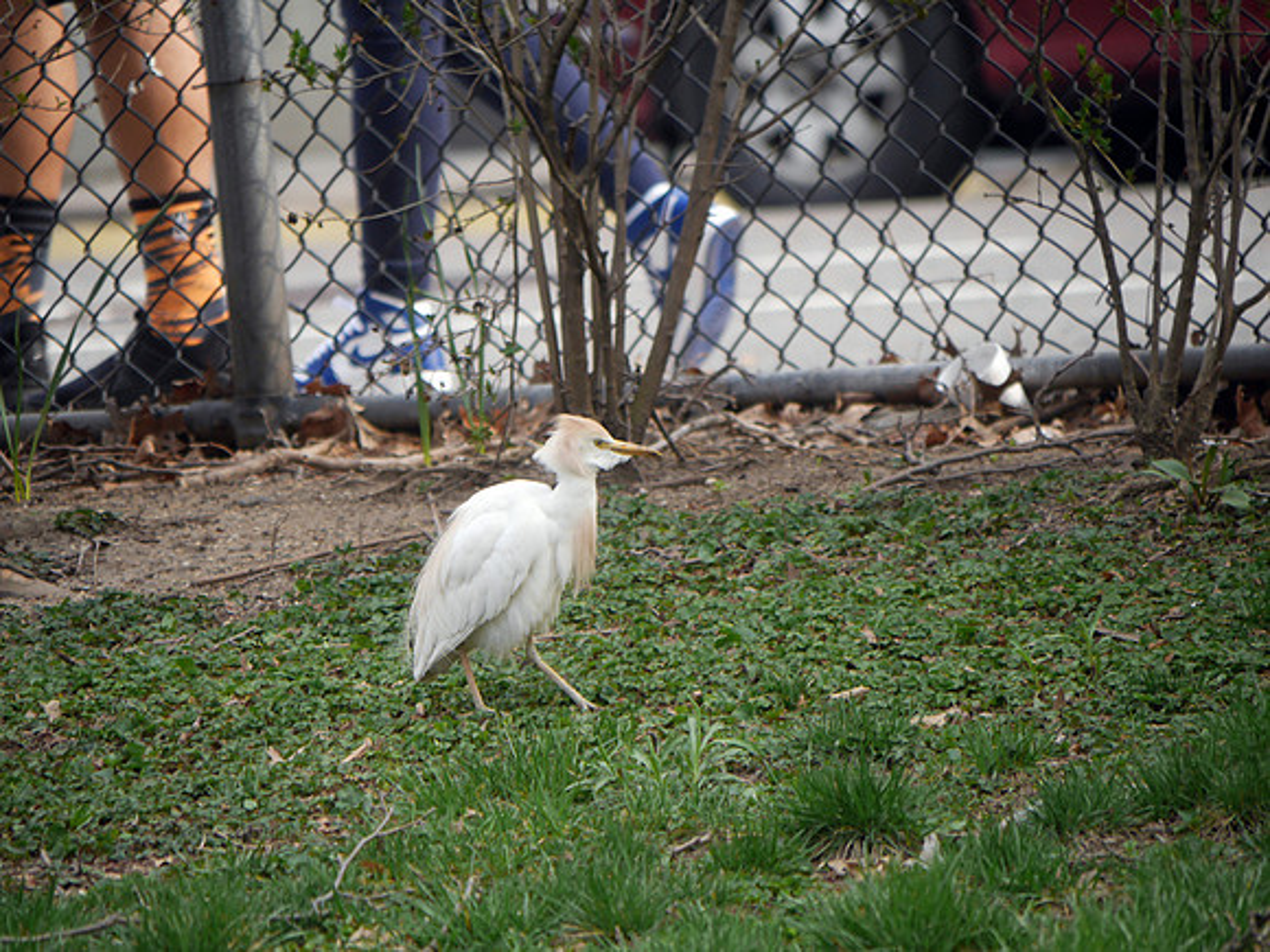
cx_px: 635
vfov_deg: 2.5
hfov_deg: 3.3
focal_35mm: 600
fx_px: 22013
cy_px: 476
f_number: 5.6
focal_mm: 300
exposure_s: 1/320
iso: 500
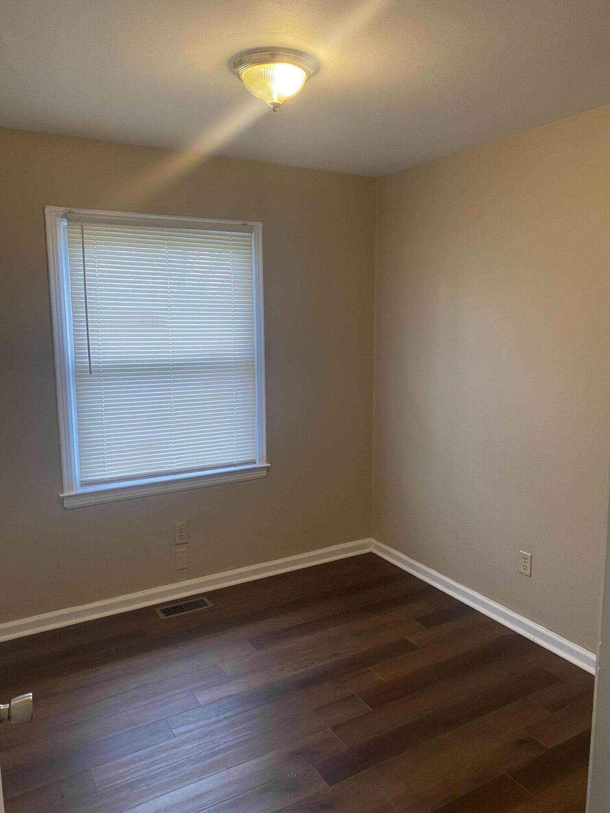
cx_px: 305
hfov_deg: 53.1
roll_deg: +0.0
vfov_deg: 67.3
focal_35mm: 26
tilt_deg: -7.3
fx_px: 611
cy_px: 406
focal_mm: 4.25
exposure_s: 1/60
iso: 125
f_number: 1.8
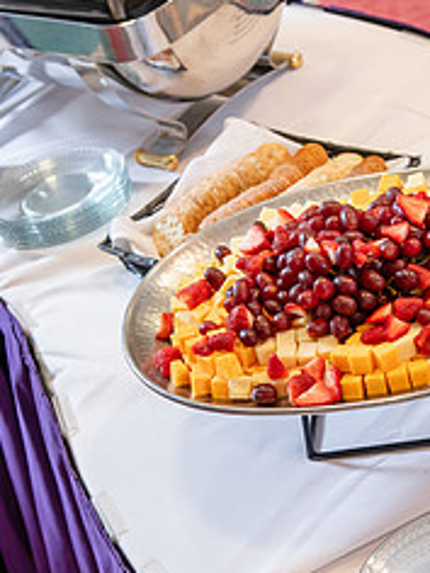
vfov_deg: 21.8
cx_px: 374
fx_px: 1491
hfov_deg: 16.2
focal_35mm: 90
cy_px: 334
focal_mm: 38
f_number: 3.5
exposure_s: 1/80
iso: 500
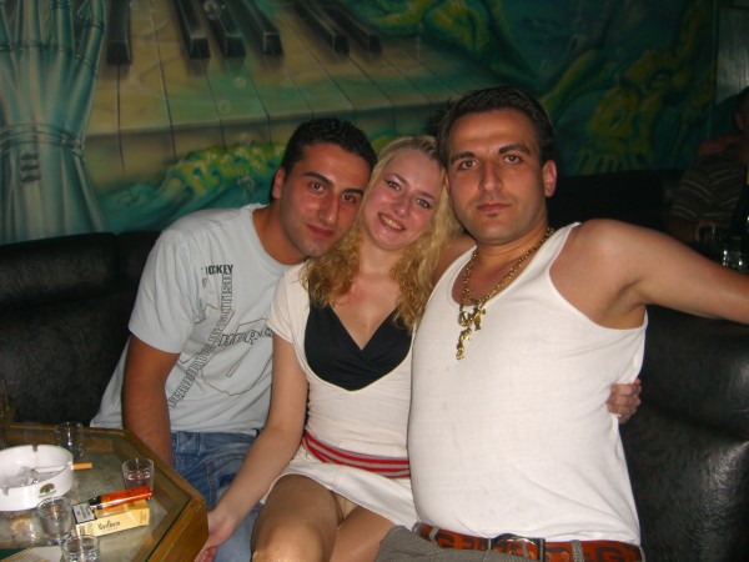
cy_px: 281
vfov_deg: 37.7
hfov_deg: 49.0
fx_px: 822
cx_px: 374
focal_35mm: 38
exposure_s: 1/60
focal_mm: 7.9
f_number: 2.8
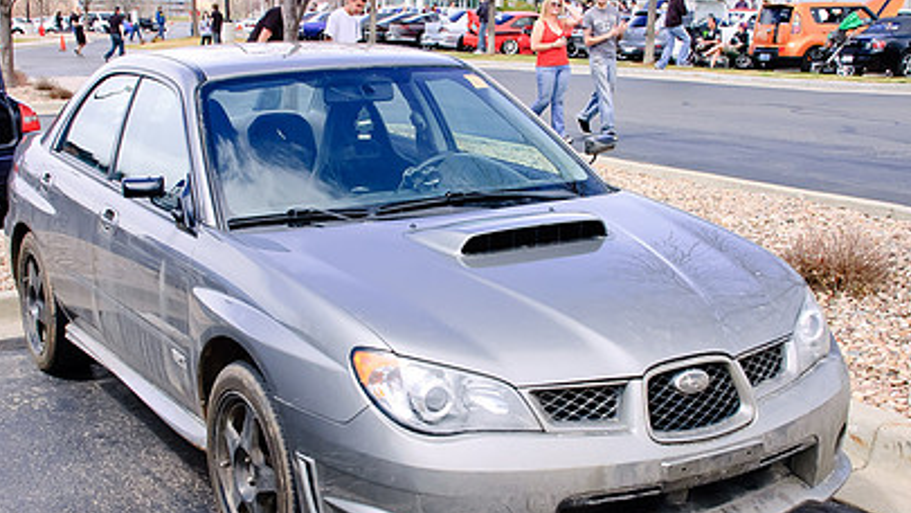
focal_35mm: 54
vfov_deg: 22.2
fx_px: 1305
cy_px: 290
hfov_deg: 38.5
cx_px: 450
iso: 200
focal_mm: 24
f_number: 7.1
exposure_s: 1/200
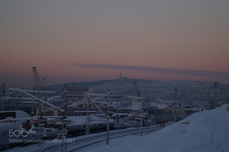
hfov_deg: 24.6
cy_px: 76
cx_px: 114
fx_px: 524
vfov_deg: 16.5
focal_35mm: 82
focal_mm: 55
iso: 100
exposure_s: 1/50
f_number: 5.6
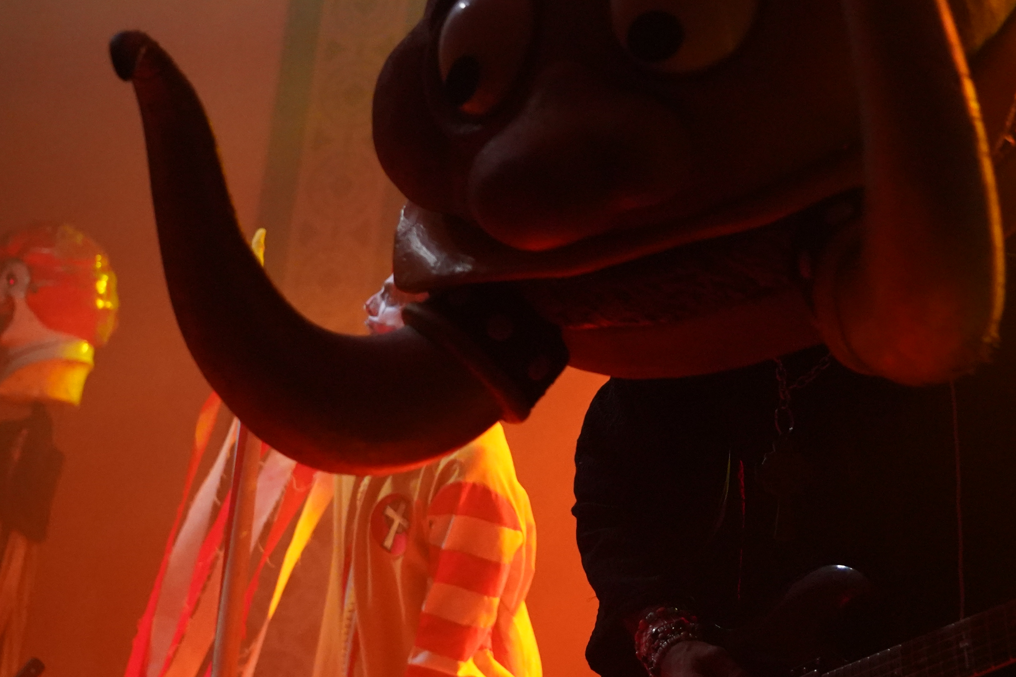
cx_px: 736
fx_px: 2032
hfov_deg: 27.8
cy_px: 170
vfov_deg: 18.8
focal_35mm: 72
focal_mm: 39
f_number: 4
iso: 8000
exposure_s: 1/160
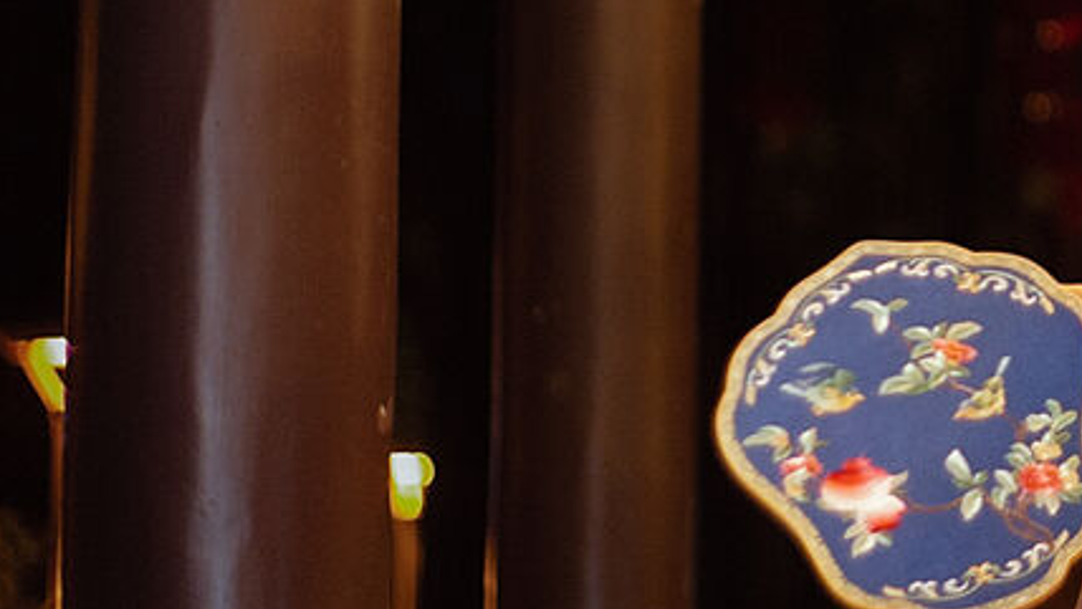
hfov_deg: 9.8
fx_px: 6199
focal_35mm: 216
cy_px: 3
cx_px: 1332
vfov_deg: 5.6
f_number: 2
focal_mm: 50
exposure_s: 1/125
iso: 800
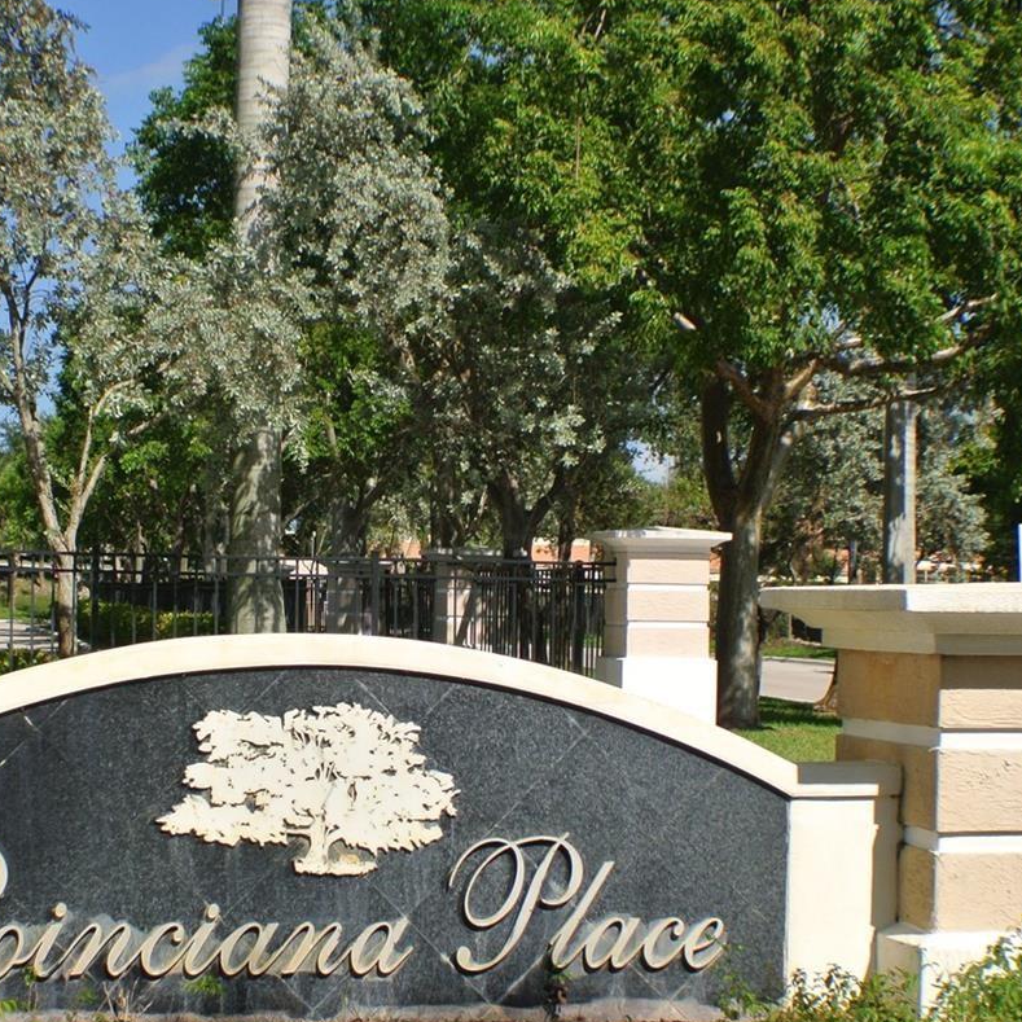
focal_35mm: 88
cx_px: 316
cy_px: 487
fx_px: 2939
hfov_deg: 19.6
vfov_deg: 19.7
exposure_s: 1/800
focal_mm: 18.9
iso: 100
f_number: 4.8
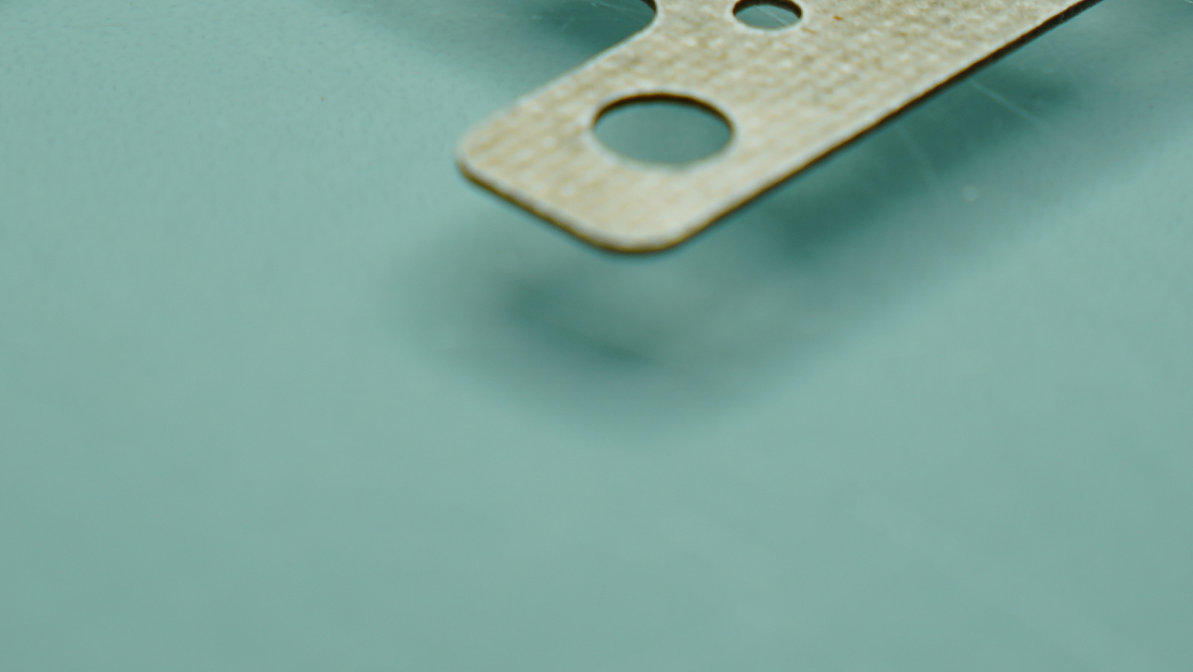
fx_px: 9935
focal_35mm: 314
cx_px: 325
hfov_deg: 6.9
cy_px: -357
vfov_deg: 3.9
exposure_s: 1/320
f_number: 5.6
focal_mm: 75
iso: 100
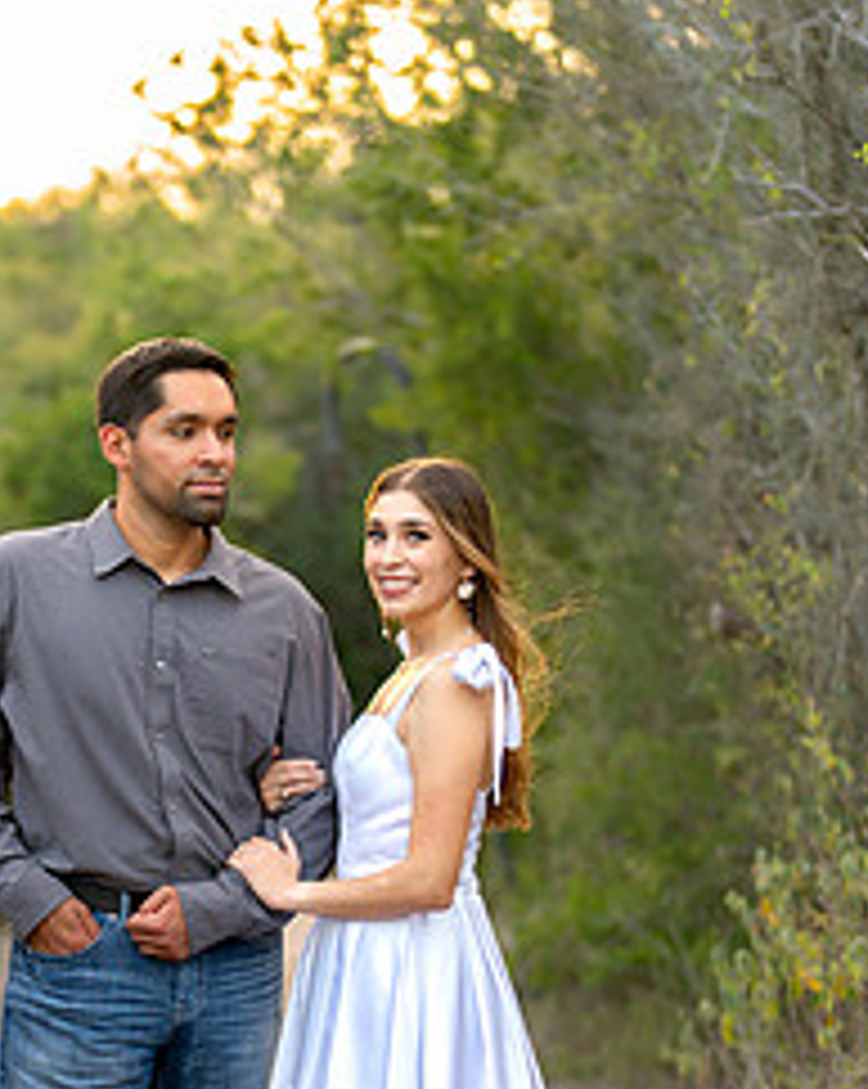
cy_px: 945
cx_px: 238
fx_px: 4215
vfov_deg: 14.6
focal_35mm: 131
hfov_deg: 11.7
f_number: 1.2
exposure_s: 1/640
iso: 200
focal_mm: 50
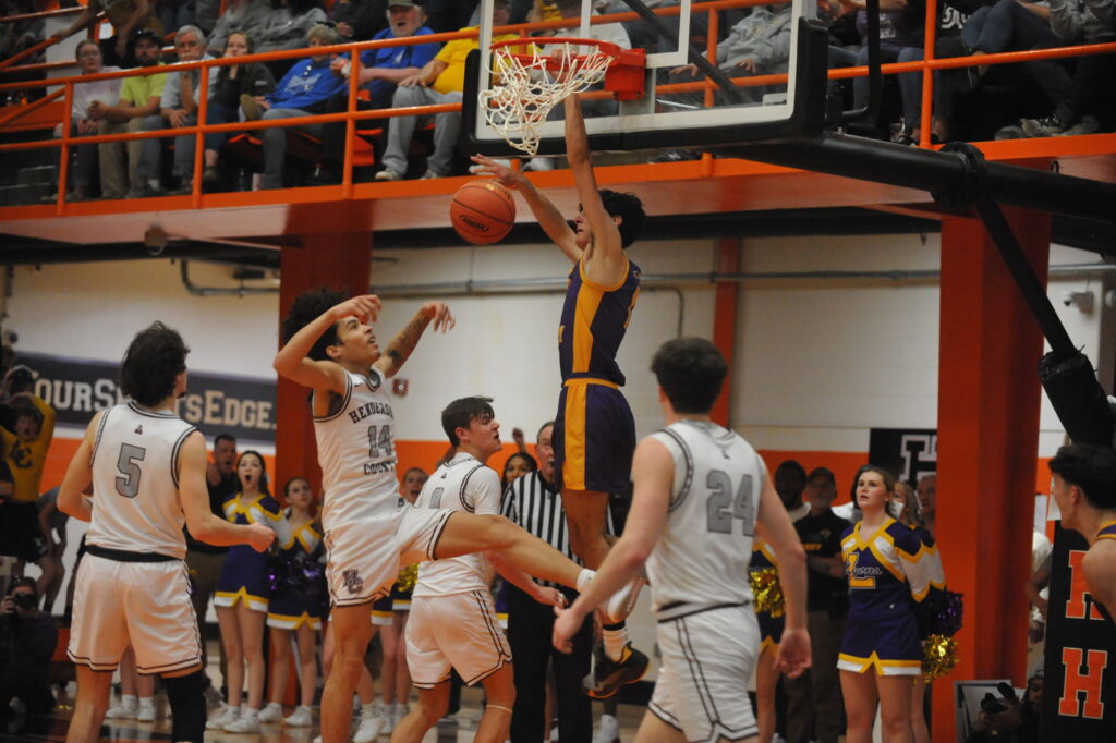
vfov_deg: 13.0
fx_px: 3254
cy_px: 372
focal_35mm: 105
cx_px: 558
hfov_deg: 19.5
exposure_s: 1/400
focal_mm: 105
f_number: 3.2
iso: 6400
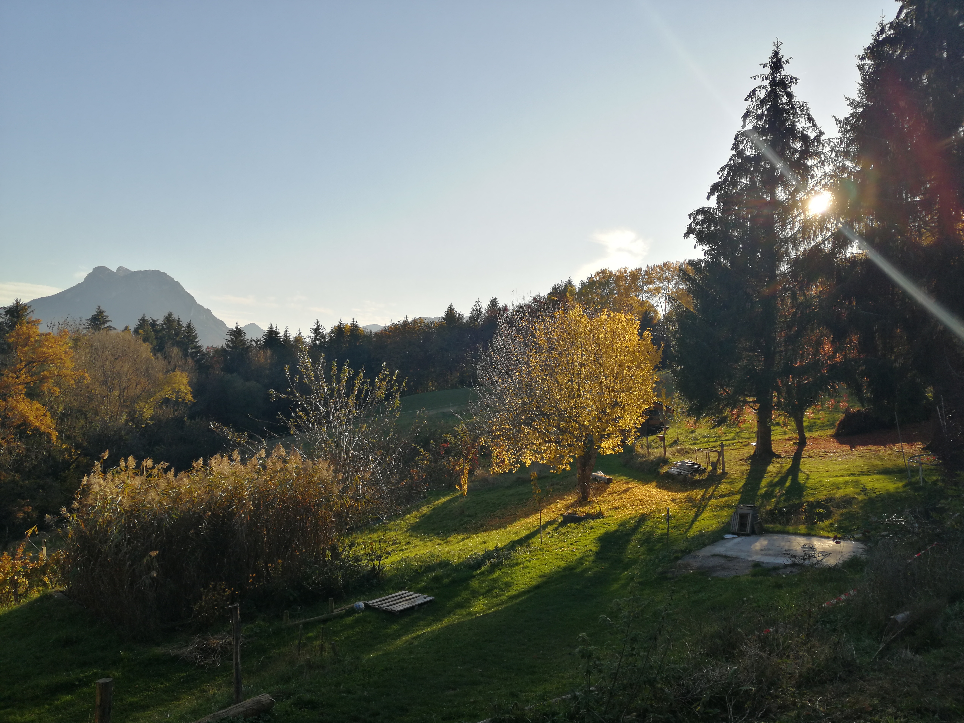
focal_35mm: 27
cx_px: 482
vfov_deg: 51.4
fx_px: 752
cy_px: 362
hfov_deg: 65.3
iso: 50
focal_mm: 3.95
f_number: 1.8
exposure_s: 1/711
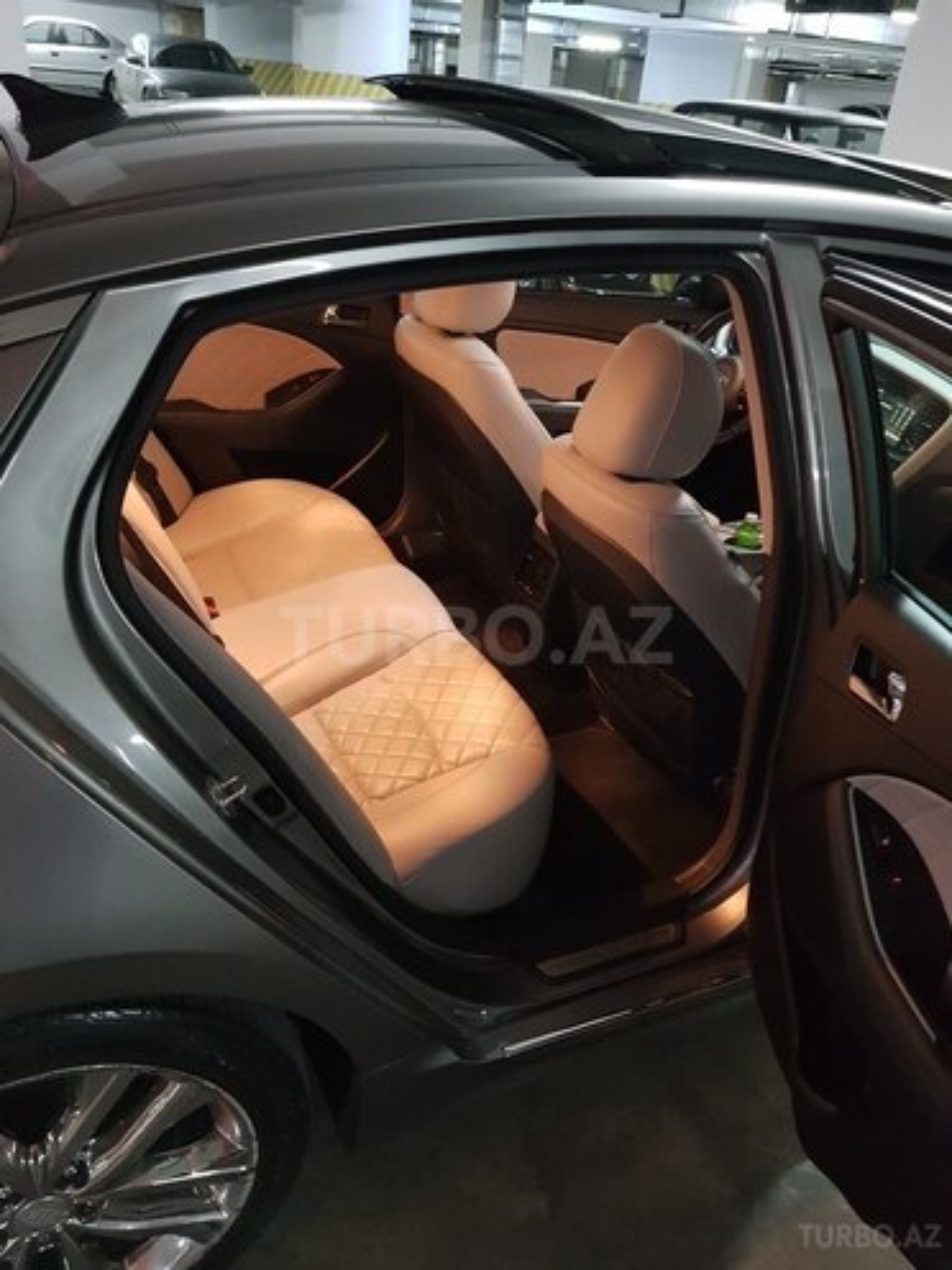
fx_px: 953
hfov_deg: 53.1
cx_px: 476
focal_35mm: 26
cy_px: 635
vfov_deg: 67.3
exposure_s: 1/10
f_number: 1.7
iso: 640
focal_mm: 4.2
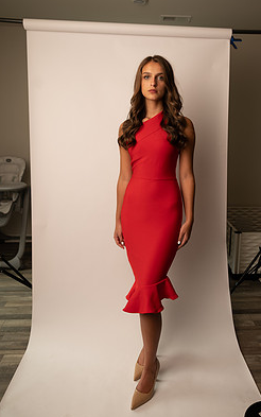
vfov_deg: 66.4
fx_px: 318
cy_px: 194
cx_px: 157
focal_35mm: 28
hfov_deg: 44.3
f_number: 3.2
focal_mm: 24
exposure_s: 1/160
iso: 100
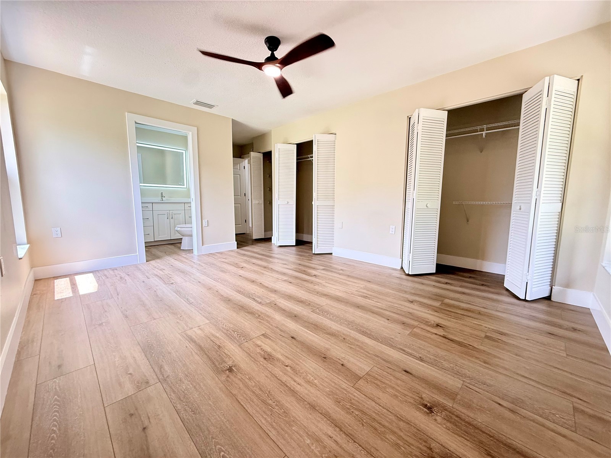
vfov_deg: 85.7
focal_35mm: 14
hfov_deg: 102.1
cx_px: 306
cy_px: 229
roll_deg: +0.8
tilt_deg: -4.7
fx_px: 247
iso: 250
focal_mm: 2.22
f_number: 2.2
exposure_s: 1/99
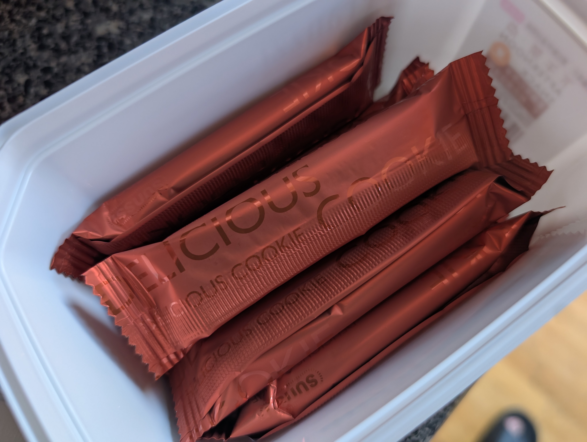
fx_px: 408
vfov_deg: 56.9
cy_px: 221
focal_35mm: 24
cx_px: 294
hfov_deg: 71.5
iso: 397
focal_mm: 6.9
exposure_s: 1/180
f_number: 1.68
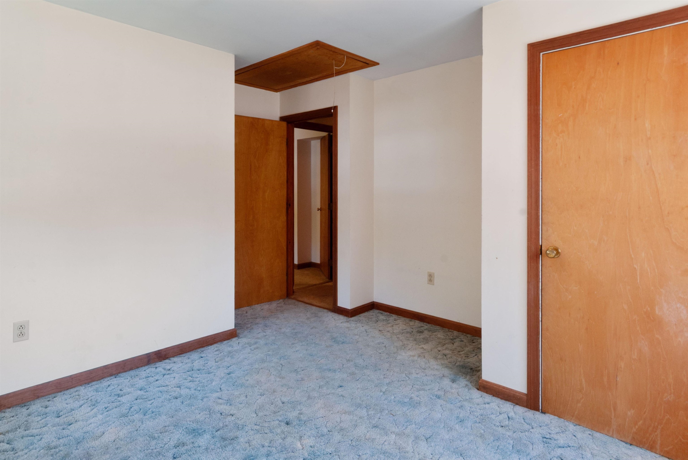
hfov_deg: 89.9
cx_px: 344
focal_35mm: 18
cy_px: 230
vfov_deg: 67.5
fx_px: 344
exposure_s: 1/4
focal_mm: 12
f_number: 11
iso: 200
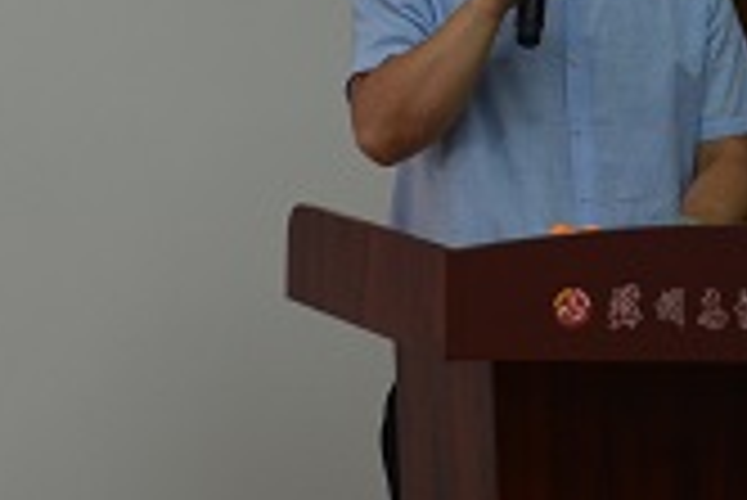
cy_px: -252
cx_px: -302
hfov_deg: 11.5
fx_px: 3593
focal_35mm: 173
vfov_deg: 7.8
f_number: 4.2
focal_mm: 32
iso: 800
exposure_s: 1/125
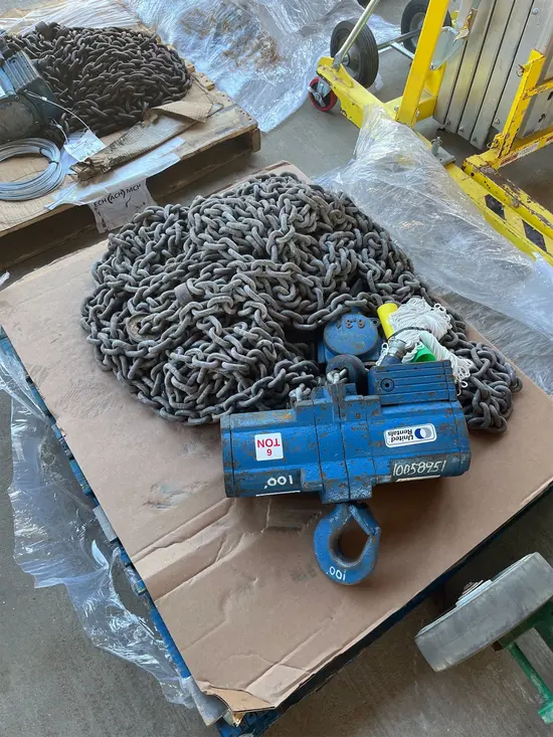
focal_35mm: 26
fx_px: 554
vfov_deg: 67.3
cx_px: 276
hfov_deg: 53.1
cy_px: 368
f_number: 1.6
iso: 80
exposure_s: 1/121
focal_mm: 5.1
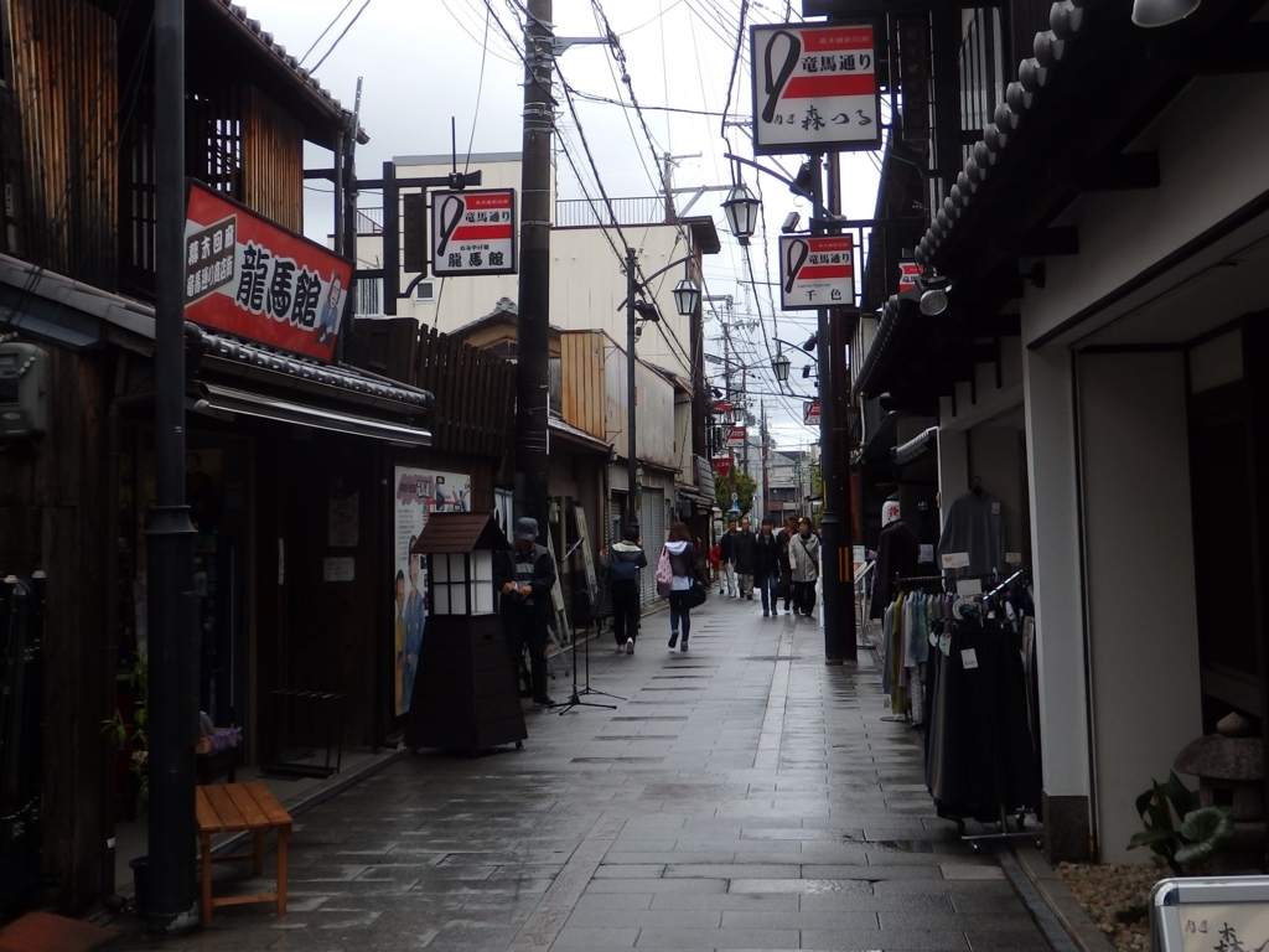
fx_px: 1356
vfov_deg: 38.7
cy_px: 476
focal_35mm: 37
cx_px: 634
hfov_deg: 50.1
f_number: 3.6
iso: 125
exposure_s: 1/400
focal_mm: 6.6
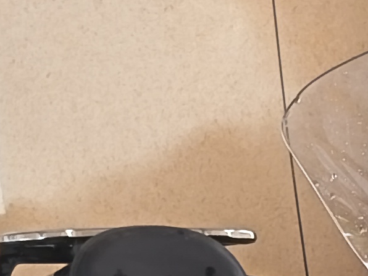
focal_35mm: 161
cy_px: 864
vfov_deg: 7.8
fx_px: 1712
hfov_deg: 11.8
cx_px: 511
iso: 278
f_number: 1.75
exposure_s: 1/100
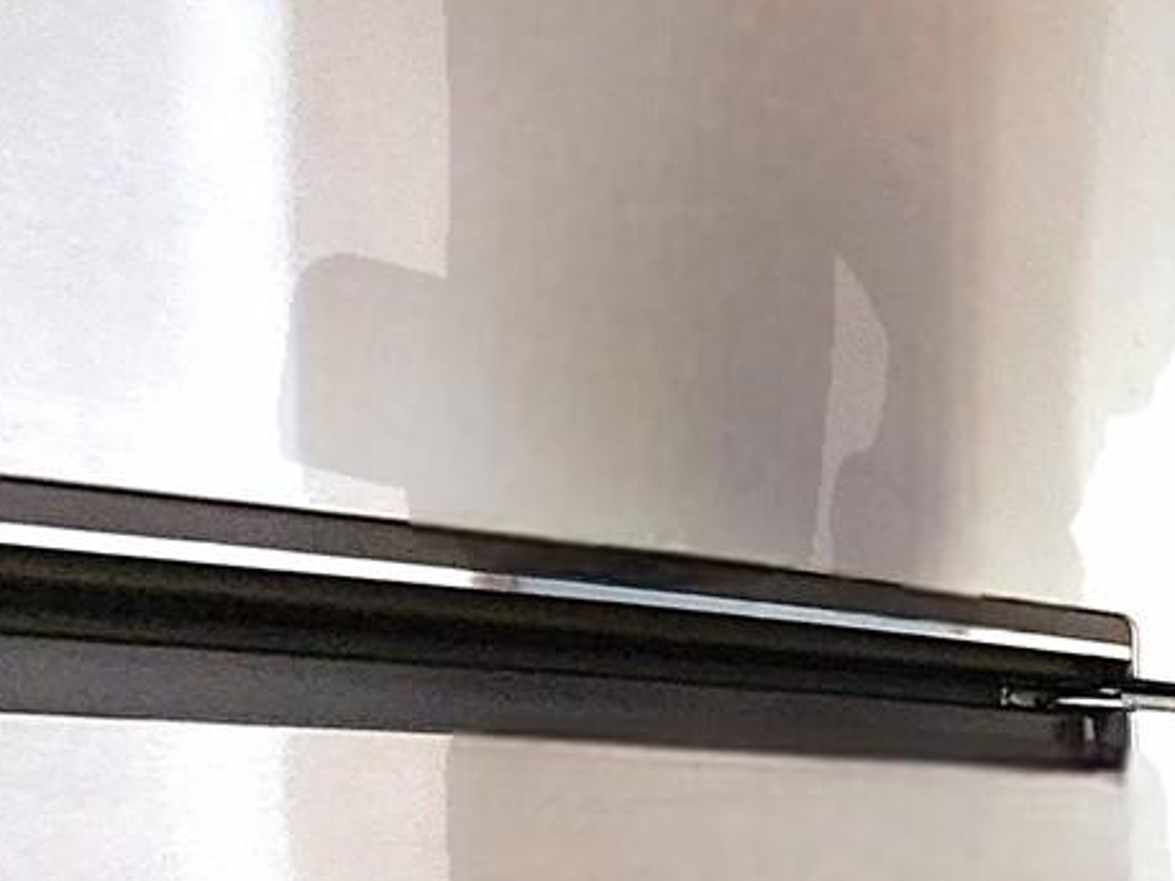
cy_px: 999
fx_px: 1968
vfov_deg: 23.5
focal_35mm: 58
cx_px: 2132
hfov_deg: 21.4
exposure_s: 1/30
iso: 640
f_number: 2.2
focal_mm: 2.2
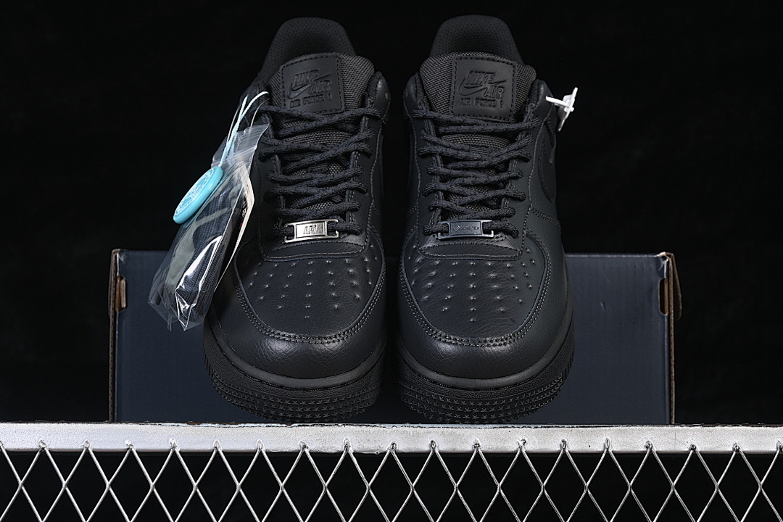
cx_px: 392
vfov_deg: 18.2
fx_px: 1631
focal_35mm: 75
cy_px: 261
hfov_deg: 27.0
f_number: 6.3
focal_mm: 50
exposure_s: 1/60
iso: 160
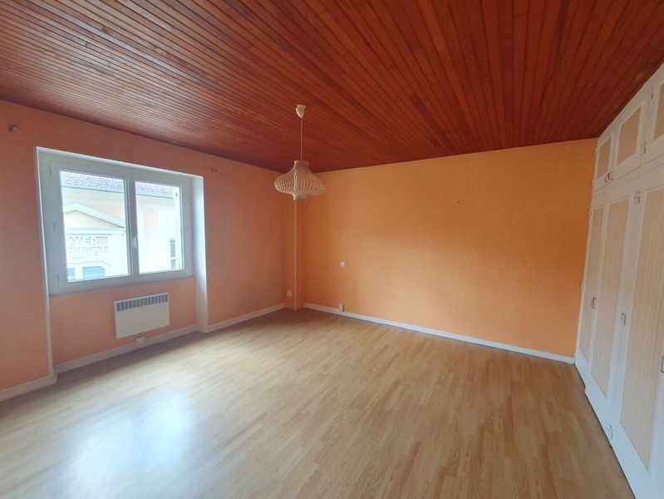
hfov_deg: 106.2
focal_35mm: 13
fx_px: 249
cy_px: 250
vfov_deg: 90.0
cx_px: 332
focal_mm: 1.8
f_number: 2.2
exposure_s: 1/50
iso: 125
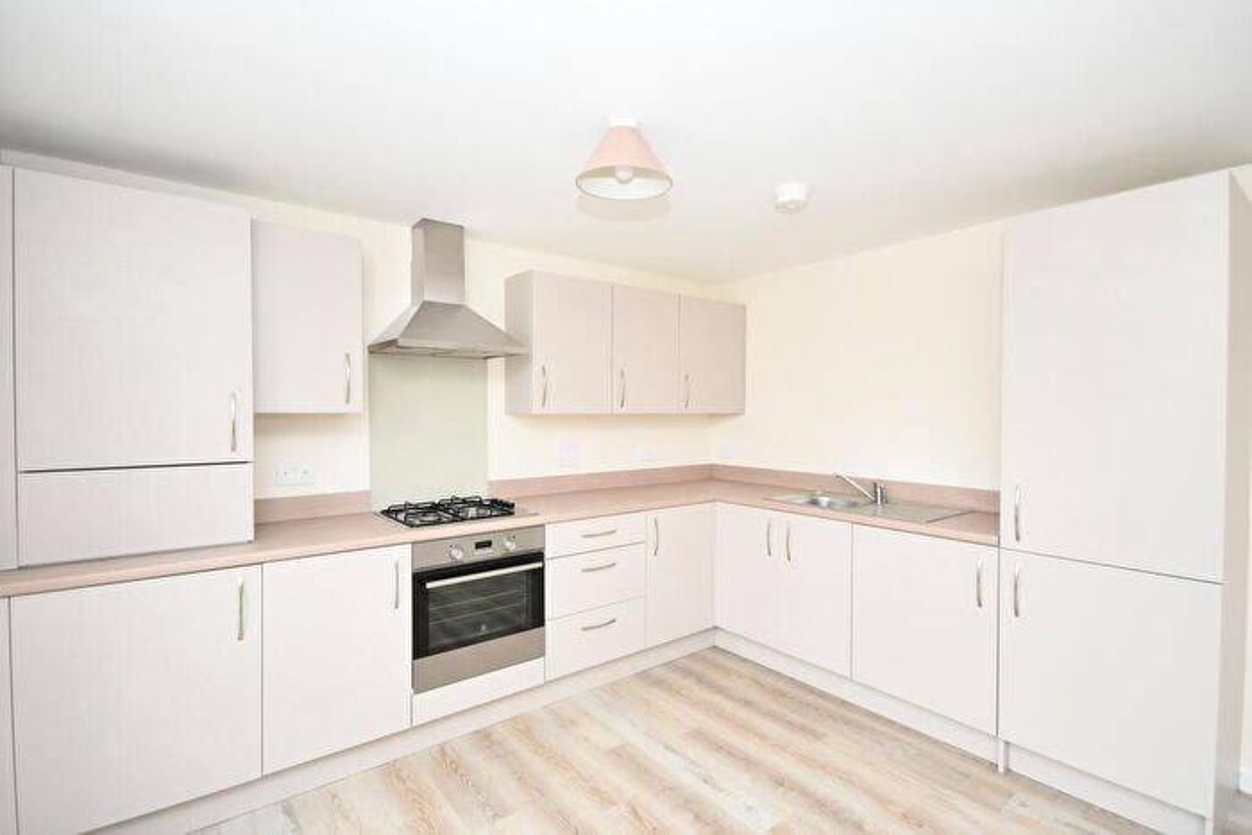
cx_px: 626
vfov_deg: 70.5
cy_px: 418
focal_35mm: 17
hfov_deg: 93.3
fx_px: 591
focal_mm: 11.5
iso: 200
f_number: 4.5
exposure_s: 1/80
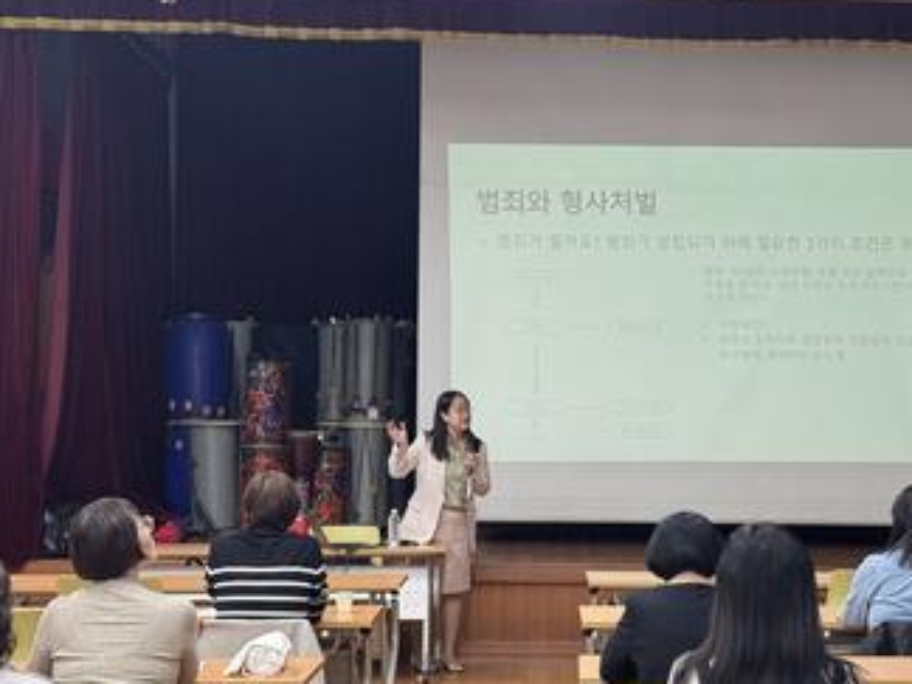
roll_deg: -0.6
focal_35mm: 74
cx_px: 628
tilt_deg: +0.7
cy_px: 379
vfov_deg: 19.9
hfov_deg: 26.1
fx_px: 1950
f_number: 1.78
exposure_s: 1/60
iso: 250
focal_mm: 6.76
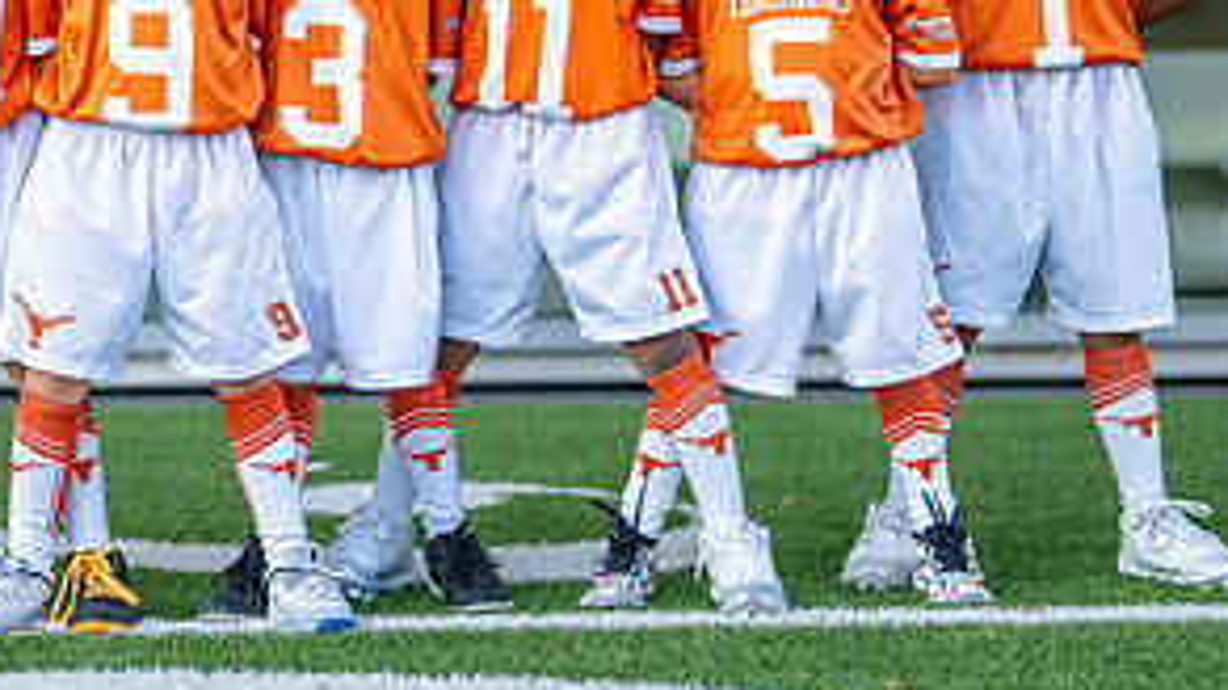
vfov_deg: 9.3
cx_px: 331
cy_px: 112
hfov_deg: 16.4
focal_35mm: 130
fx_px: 4231
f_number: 1.2
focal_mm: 50
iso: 100
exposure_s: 1/1250
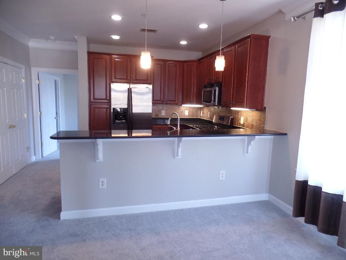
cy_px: 130
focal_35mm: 23
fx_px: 230
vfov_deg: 58.9
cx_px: 173
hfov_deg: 73.9
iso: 240
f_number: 2.8
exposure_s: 1/30
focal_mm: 4.1
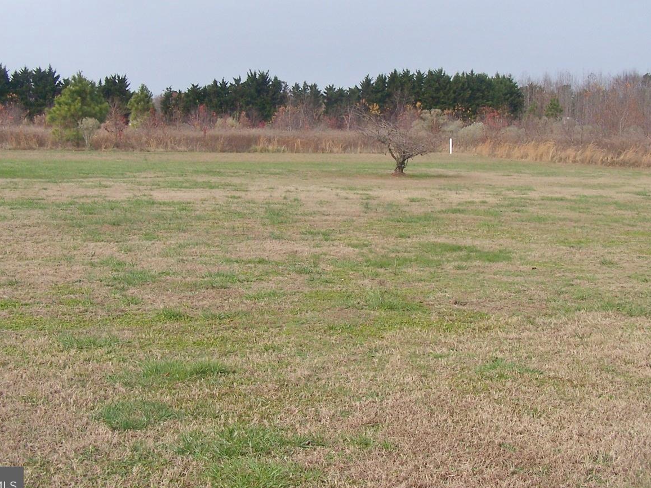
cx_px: 354
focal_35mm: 51
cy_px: 174
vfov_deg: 28.4
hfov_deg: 37.5
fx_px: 959
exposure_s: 1/640
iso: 80
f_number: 4
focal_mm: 6.3
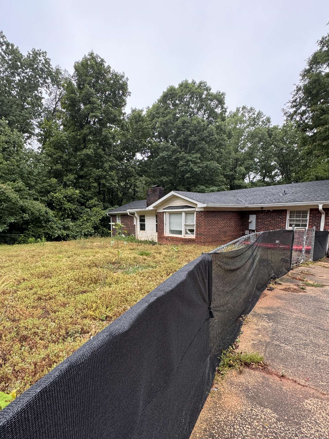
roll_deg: +0.9
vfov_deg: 87.2
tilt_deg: -8.6
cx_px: 143
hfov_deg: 71.3
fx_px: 228
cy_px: 250
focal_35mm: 18
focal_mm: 2.22
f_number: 2.2
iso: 160
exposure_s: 1/99
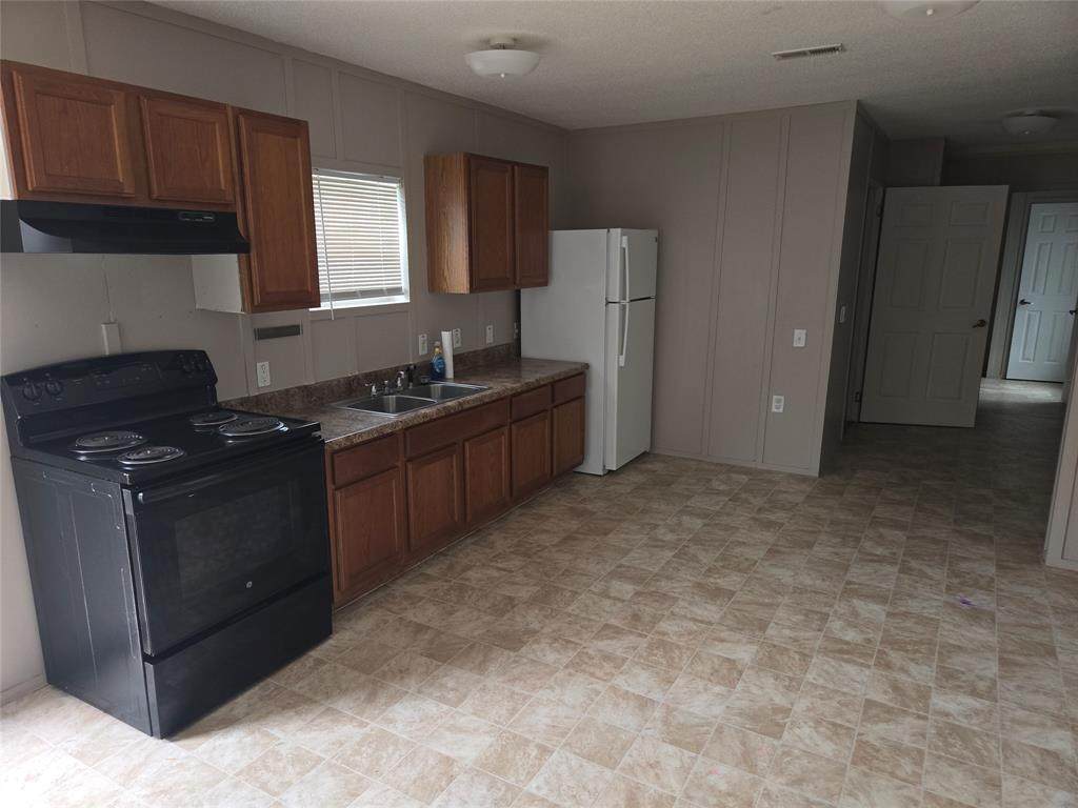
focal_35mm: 23
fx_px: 716
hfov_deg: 73.9
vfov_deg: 58.9
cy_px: 404
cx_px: 539
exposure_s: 1/60
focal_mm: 5.4
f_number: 1.8
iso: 50
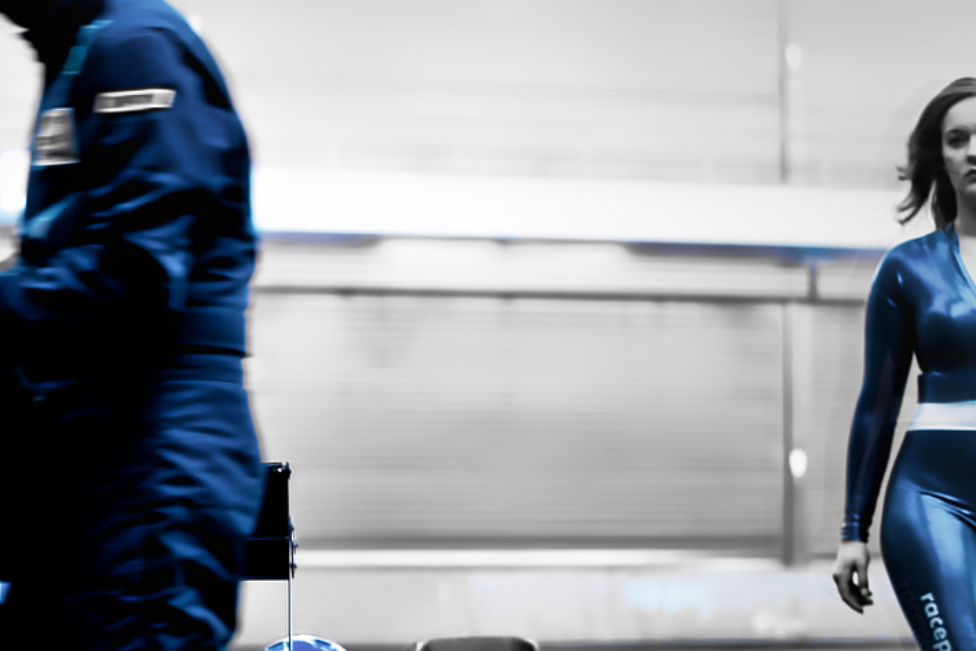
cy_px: 516
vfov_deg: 8.7
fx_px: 4284
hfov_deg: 12.9
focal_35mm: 158
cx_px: 116
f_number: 2.8
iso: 800
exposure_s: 1/60
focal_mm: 70
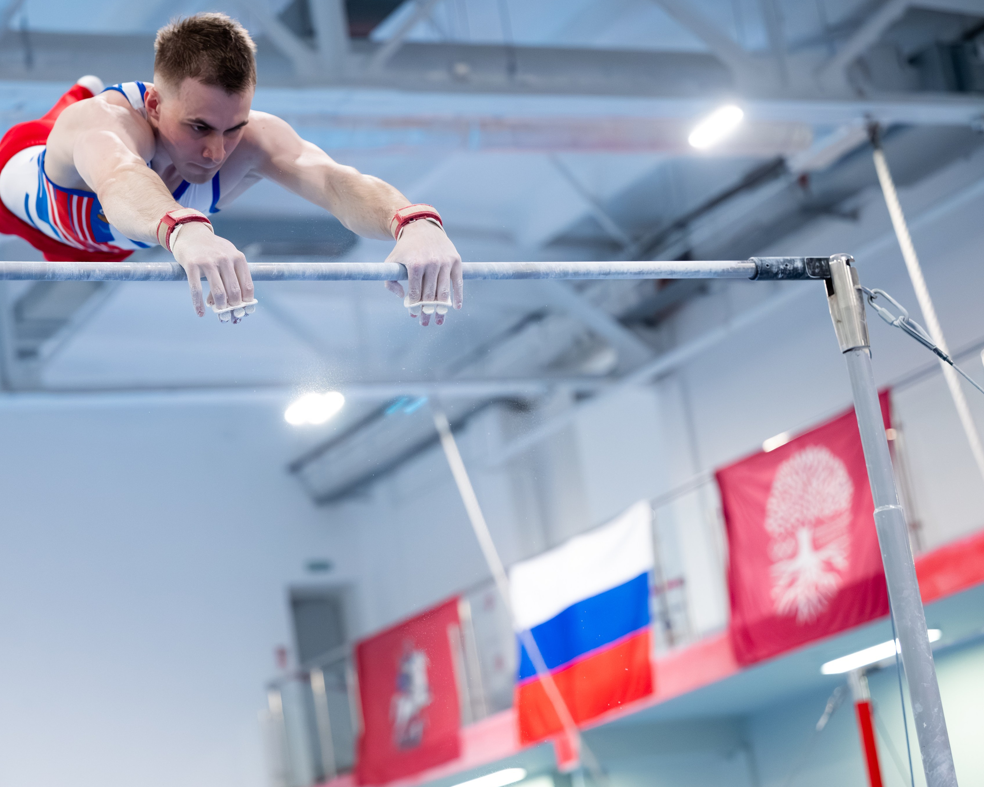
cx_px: 385
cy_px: 411
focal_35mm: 90
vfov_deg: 17.1
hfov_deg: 21.2
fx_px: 2621
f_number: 2.8
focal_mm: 70
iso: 4000
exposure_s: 1/500
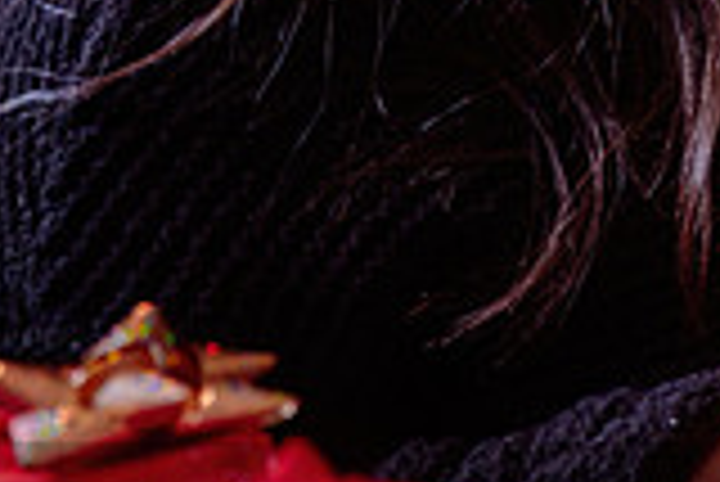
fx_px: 2162
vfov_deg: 12.7
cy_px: 140
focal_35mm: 108
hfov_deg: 14.7
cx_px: 1547
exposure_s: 1/50
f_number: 4
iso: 500
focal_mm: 25
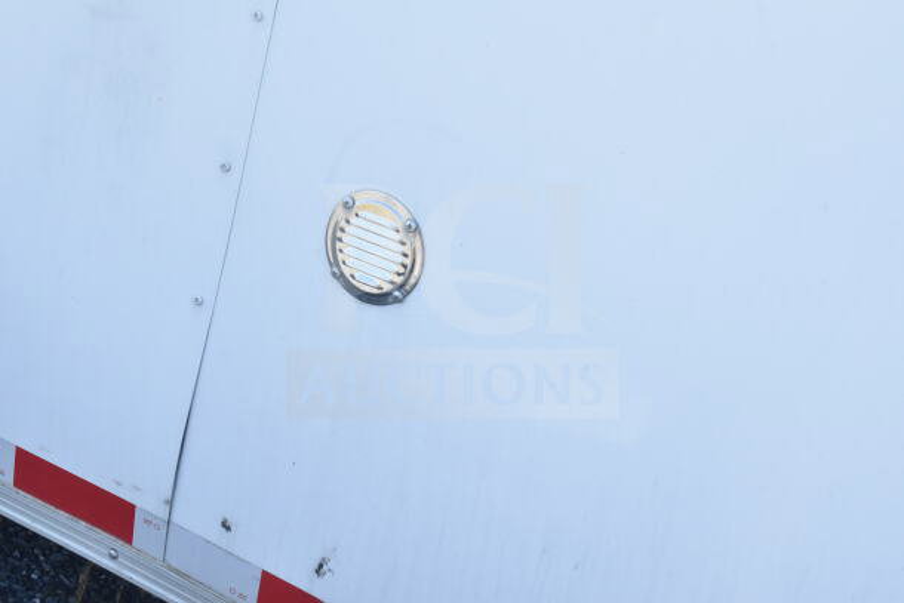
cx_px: 452
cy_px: 302
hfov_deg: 24.6
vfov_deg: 16.6
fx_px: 2072
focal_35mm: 82
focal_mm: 55
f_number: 11
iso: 1600
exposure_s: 1/500
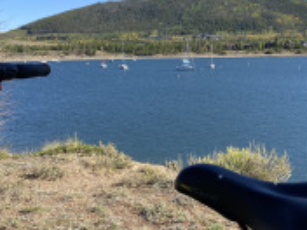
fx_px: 479
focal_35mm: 54
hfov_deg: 35.4
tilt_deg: -0.8
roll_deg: +0.9
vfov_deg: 26.8
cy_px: 64
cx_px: 185
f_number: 1.8
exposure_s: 1/1678
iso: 32
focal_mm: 4.25
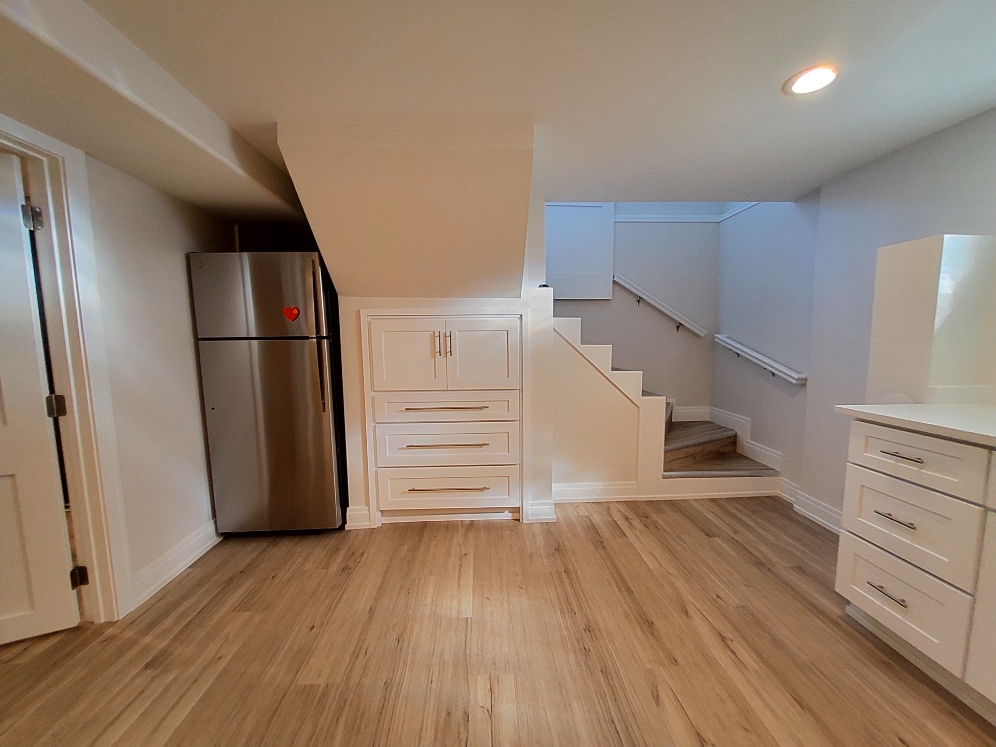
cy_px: 374
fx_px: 374
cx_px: 498
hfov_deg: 106.2
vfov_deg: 89.9
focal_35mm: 13
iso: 100
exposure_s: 1/50
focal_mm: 1.13
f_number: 2.2
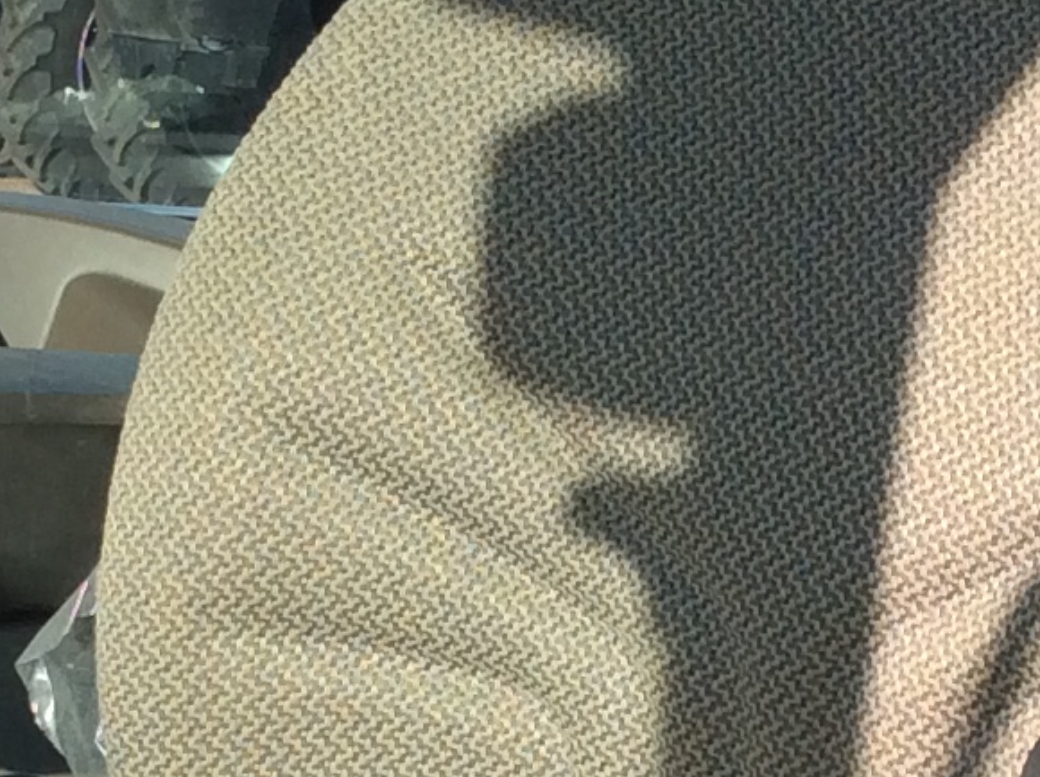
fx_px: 4289
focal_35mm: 143
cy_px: 746
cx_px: 405
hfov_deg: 13.8
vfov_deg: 10.3
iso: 32
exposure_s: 1/953
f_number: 2.4
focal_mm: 3.3
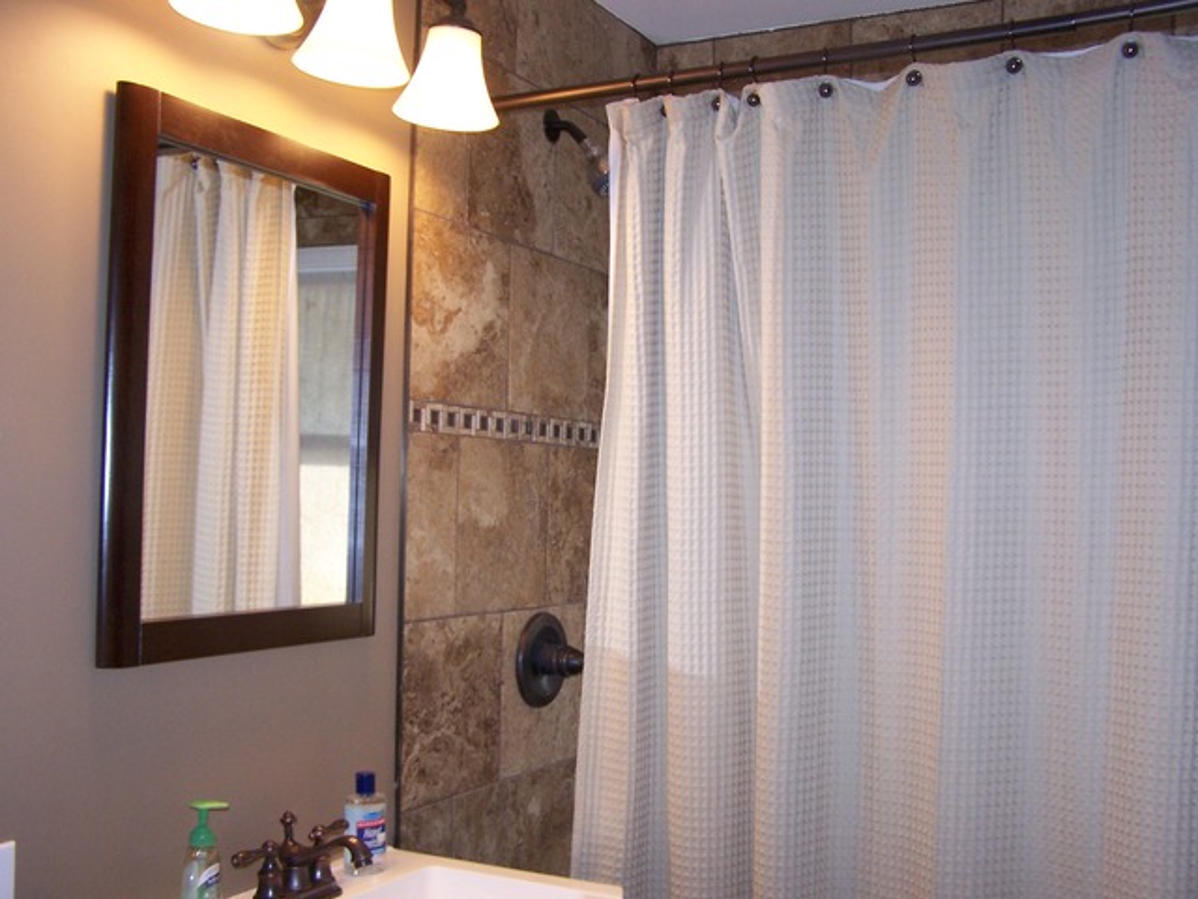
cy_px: 450
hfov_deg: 49.0
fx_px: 1315
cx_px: 599
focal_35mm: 38
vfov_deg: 37.7
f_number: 2.8
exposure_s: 1/60
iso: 140
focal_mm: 6.3
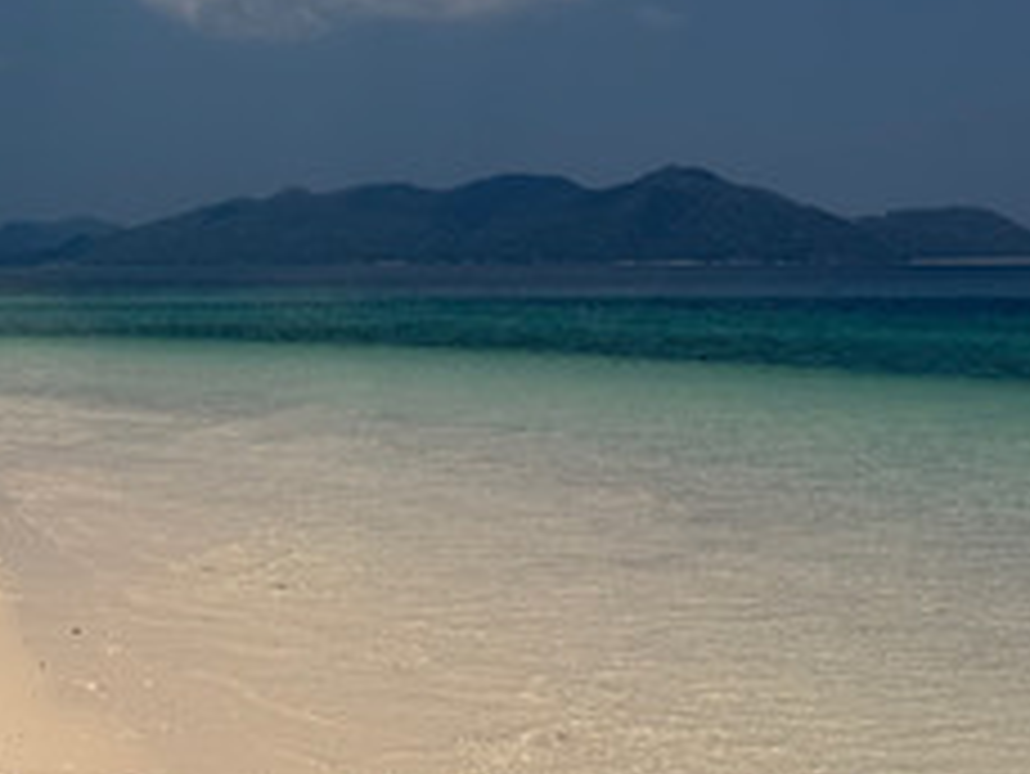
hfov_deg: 27.8
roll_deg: -0.4
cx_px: 94
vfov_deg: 21.7
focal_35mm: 67
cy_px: 158
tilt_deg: +4.7
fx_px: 1995
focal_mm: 6.76
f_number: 1.78
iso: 80
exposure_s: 1/14286
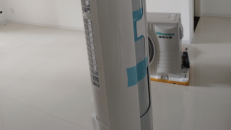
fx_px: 208
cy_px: -1
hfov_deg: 58.0
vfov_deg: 31.9
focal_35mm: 34
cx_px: 115
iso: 509
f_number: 1.88
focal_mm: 5.56
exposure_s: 1/100
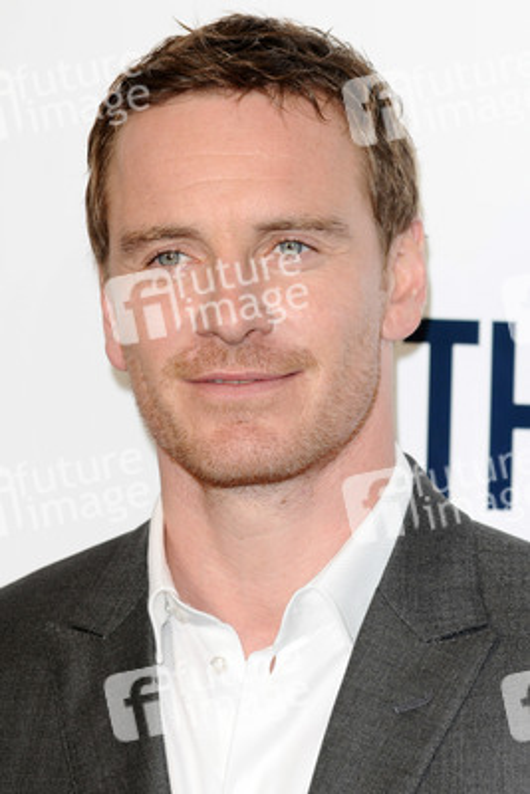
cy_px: 397
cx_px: 265
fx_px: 6619
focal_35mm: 300
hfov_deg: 4.6
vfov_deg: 6.9
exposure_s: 1/250
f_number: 5
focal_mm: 200
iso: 320
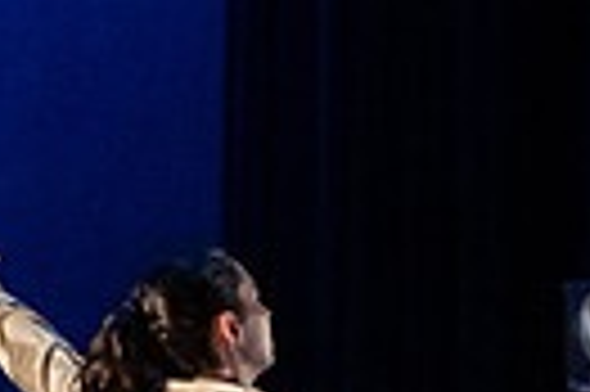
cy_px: 758
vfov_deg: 3.3
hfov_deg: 4.9
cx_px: 13
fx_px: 6858
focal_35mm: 419
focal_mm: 75
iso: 4000
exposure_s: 1/400
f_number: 3.5
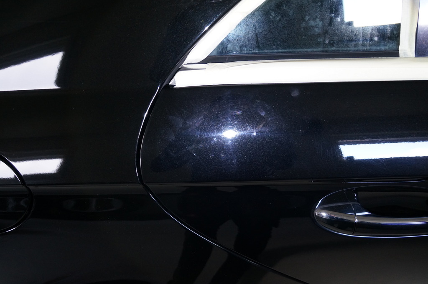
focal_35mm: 27
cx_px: 214
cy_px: 142
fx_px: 321
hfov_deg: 67.4
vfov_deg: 47.8
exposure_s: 1/60
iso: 1000
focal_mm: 18
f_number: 4
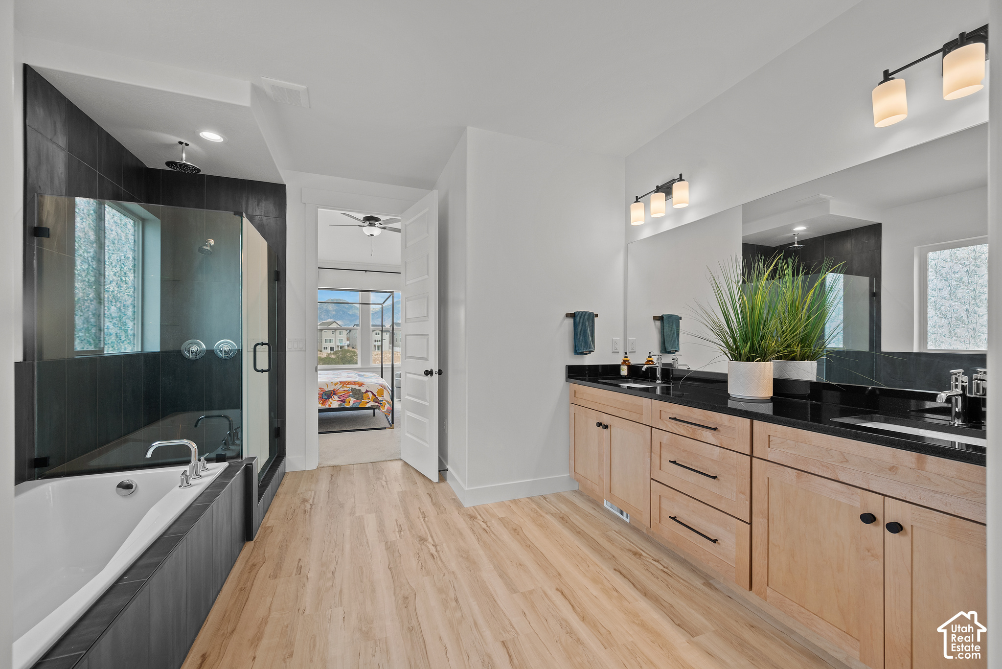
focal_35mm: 14
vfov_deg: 81.3
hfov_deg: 104.2
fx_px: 390
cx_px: 501
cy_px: 334
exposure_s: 1/5
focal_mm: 14
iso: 500
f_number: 8
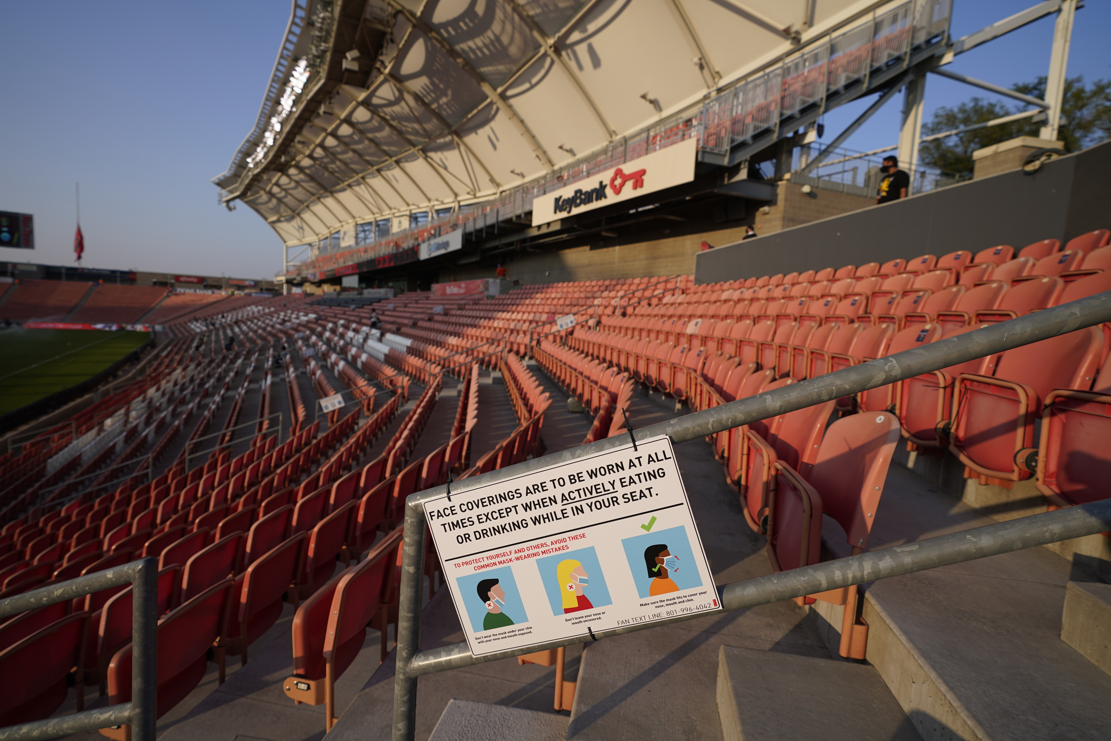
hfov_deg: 96.7
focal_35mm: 16
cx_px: 556
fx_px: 494
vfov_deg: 73.7
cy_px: 370
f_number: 3.5
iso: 100
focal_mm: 16
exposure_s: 1/1000
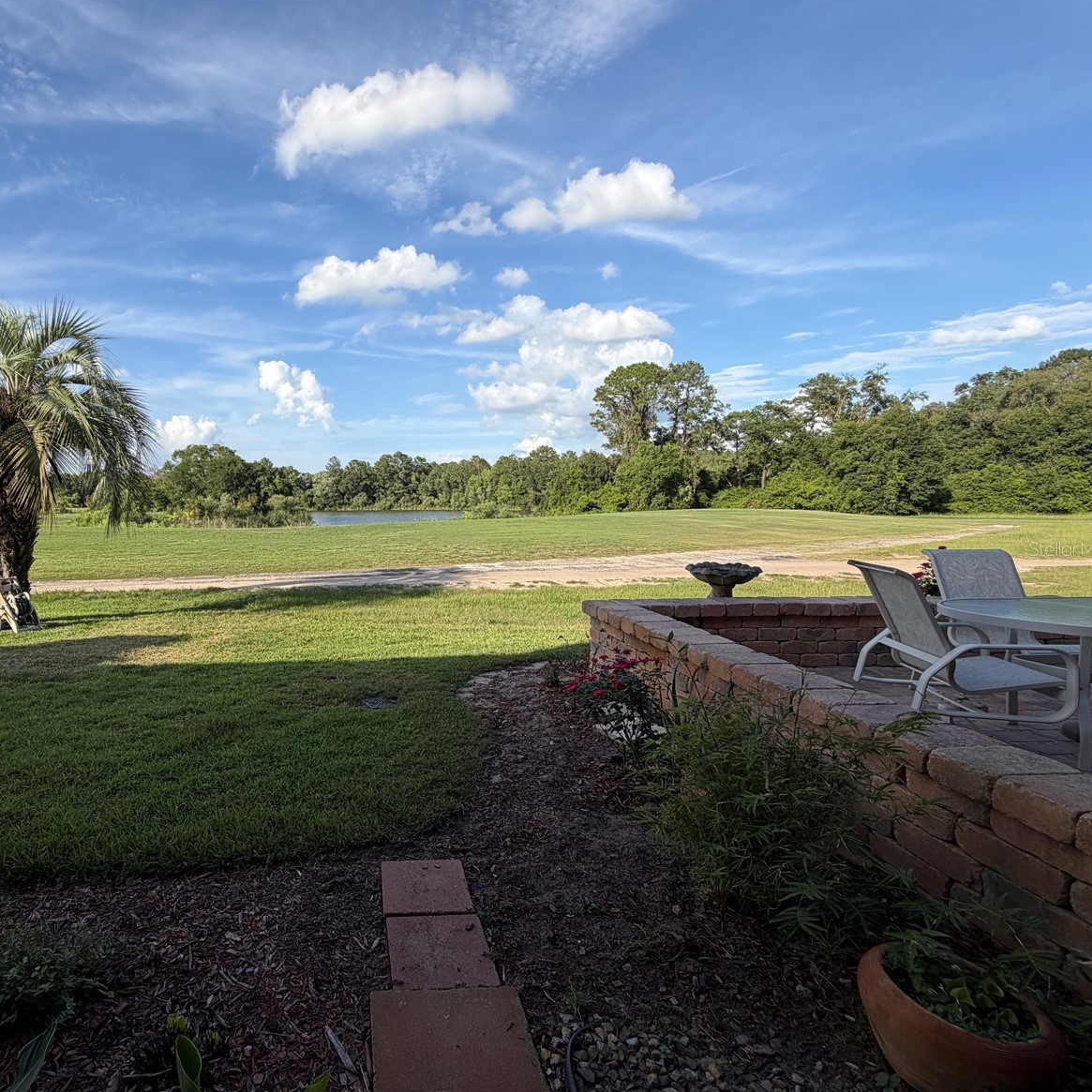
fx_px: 607
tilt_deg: -4.2
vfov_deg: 84.0
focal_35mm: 17
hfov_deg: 81.3
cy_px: 548
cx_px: 367
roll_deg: +1.3
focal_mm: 2.22
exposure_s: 1/770
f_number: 2.2
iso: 25
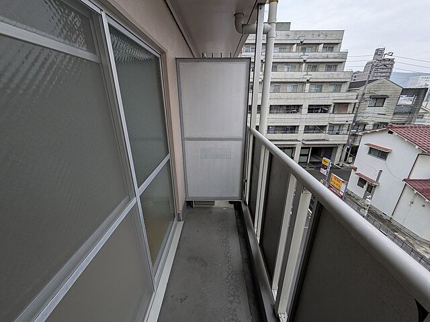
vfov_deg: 85.7
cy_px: 161
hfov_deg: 102.1
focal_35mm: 14
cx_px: 215
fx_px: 174
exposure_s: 1/460
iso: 51
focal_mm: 1.83
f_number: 2.2
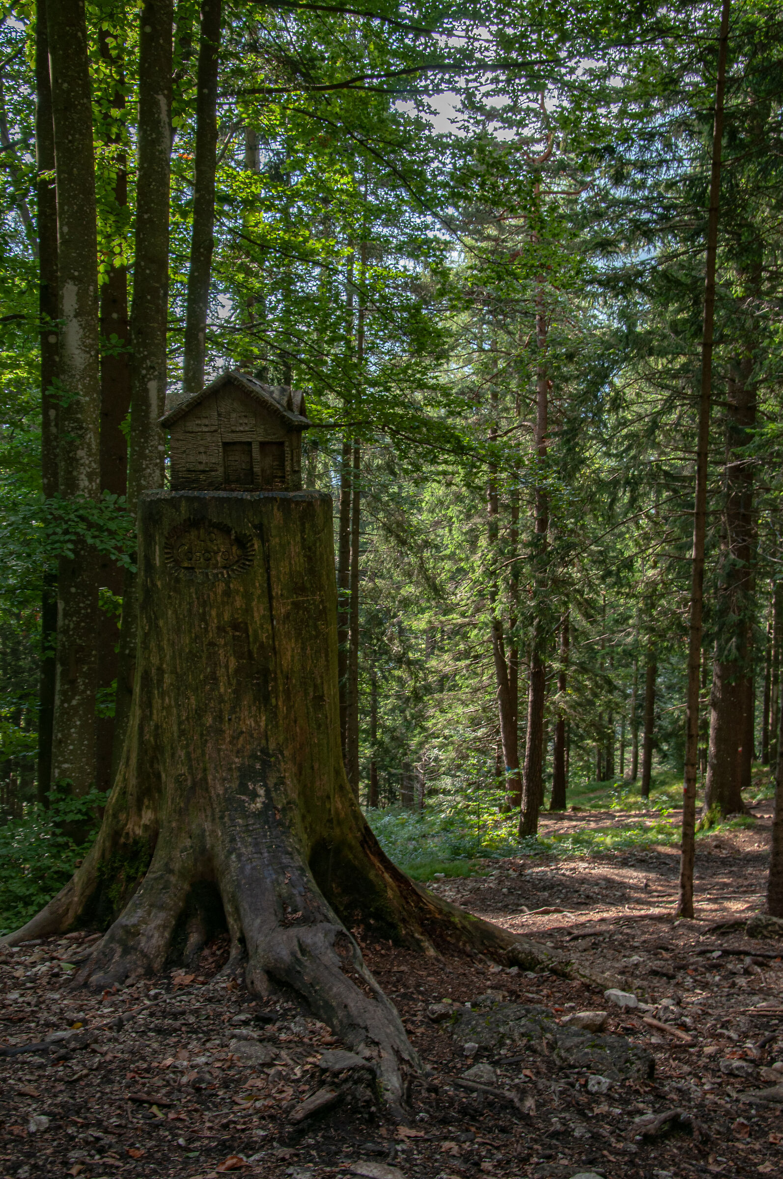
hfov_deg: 31.8
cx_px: 392
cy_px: 590
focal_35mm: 42
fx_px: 1374
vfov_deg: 46.4
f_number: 11
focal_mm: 28
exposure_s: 1/30
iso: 200
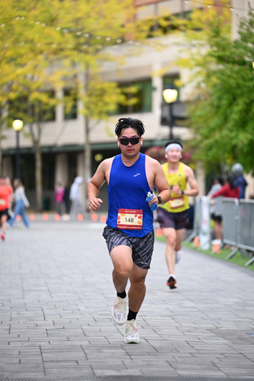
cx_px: 127
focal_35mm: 160
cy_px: 190
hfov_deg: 8.6
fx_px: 1692
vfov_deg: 12.8
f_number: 2.8
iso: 1000
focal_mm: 160
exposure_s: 1/1600
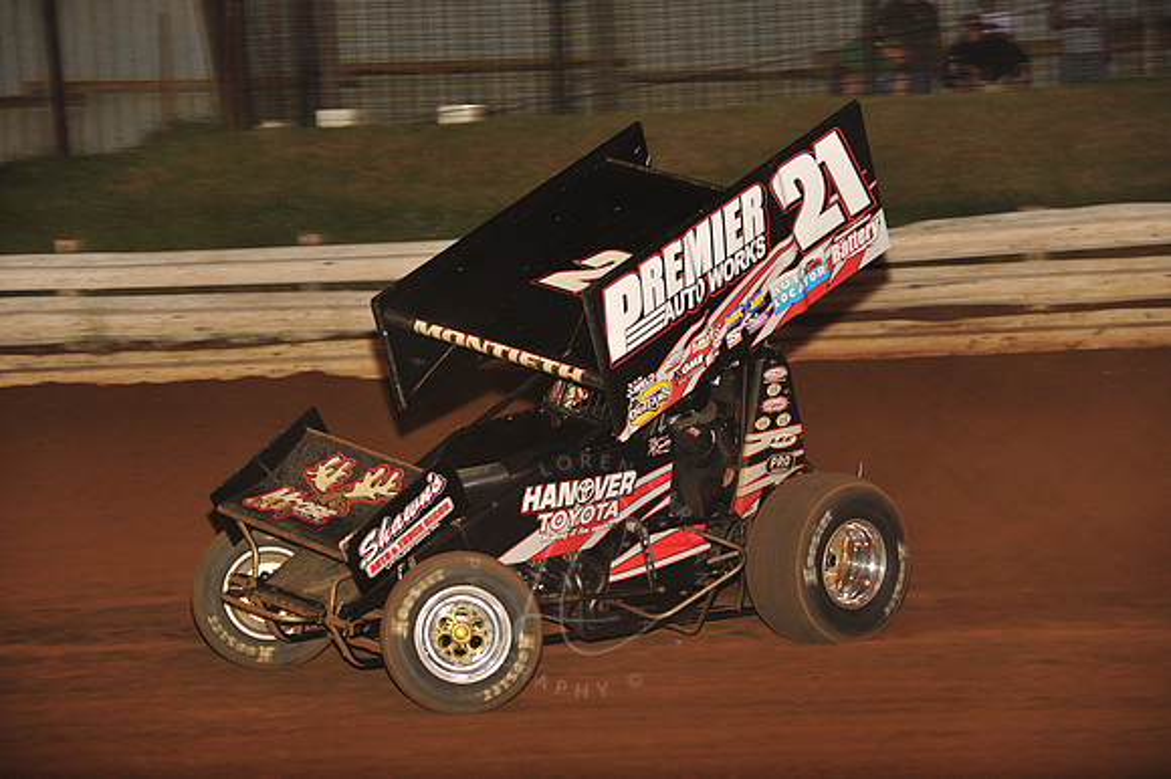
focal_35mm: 135
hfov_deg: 15.2
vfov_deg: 10.1
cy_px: 390
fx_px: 4389
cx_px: 586
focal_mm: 135
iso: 800
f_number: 6.3
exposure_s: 1/320
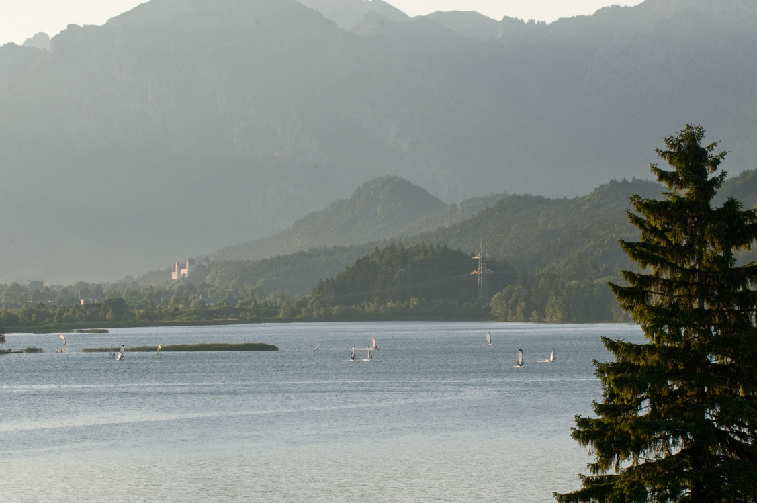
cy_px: 334
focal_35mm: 182
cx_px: 402
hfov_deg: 11.3
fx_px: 3823
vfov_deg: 7.5
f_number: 11
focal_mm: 110
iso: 500
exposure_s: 1/200
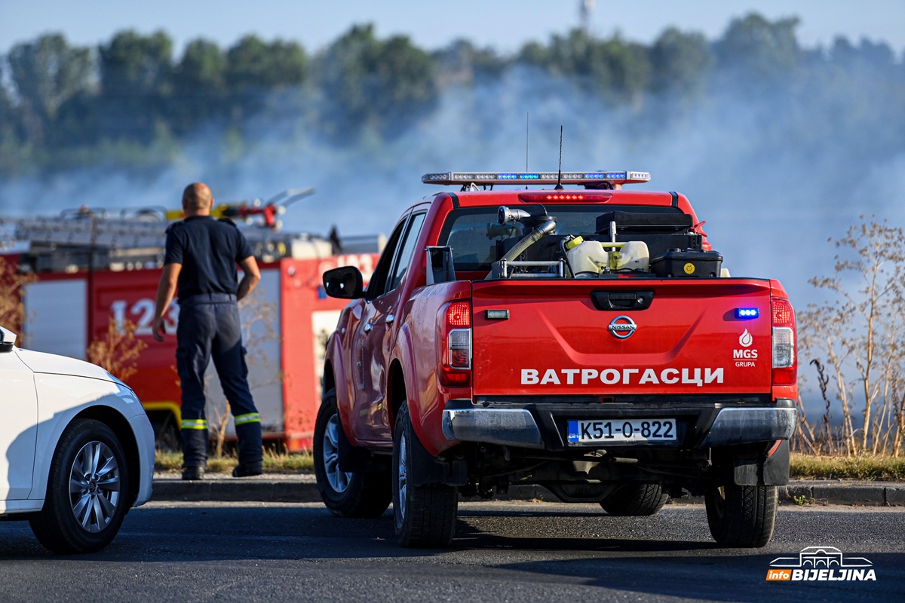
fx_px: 5027
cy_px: 302
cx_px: 452
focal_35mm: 200
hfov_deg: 10.3
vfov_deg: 6.9
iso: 200
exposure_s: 1/3200
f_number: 2.8
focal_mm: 200
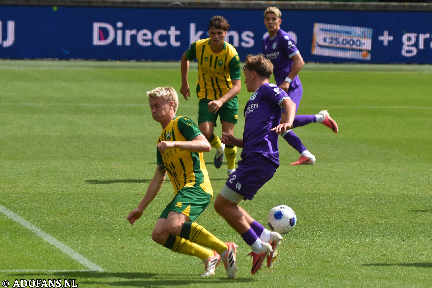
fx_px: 3420
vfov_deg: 4.8
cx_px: 216
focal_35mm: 285
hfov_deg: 7.2
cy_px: 144
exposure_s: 1/1000
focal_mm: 190
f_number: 4
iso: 125
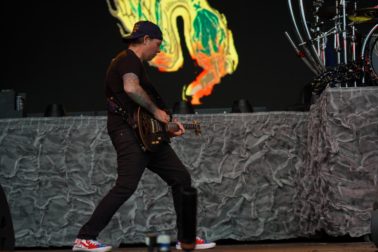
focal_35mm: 89
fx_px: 934
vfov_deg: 15.4
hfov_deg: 22.9
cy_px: 126
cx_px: 189
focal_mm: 89
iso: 100
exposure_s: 1/100
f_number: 4
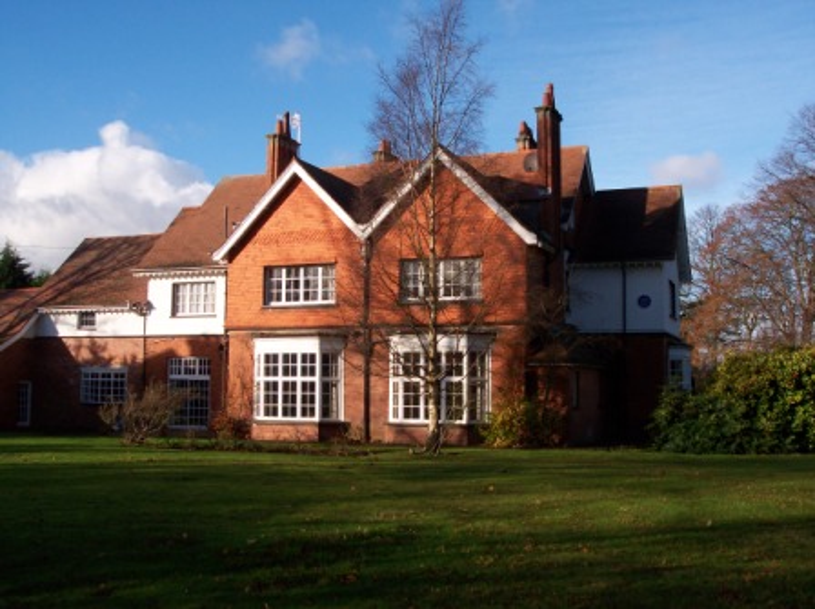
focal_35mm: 38
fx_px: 894
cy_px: 304
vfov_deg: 37.7
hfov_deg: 49.0
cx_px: 408
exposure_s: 1/500
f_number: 4.8
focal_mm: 8
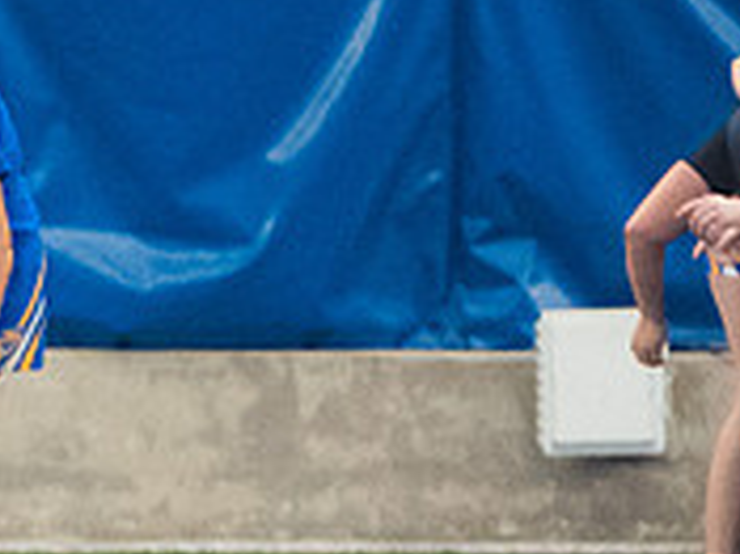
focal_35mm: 1497
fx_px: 31980
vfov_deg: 1.0
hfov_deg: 1.3
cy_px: 267
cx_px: -1060
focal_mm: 200
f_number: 2.8
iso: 5600
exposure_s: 1/320
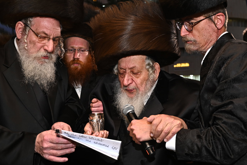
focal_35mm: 37
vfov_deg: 35.9
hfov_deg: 51.9
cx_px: 126
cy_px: 82
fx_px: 254
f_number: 4
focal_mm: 24
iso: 400
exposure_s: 1/80
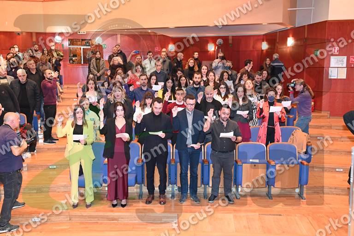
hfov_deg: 53.1
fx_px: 354
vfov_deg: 36.9
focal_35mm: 36
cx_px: 177
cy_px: 118
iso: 4000
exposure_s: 1/60
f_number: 4.8
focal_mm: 36
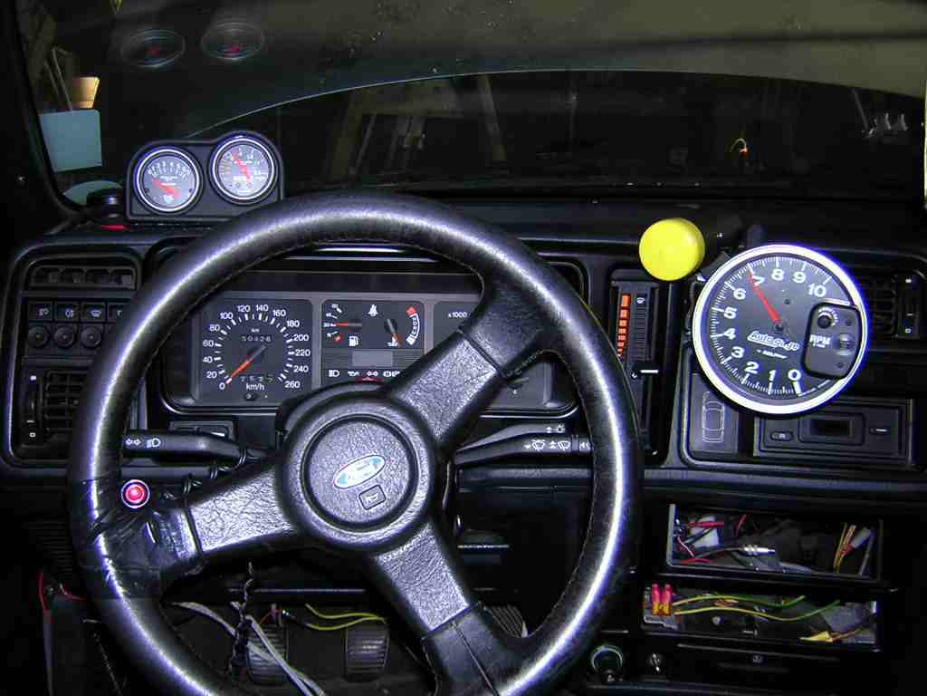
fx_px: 964
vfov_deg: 39.7
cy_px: 348
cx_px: 464
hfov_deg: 51.4
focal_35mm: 36
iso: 100
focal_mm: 4.7
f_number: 2.6
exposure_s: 1/60.1
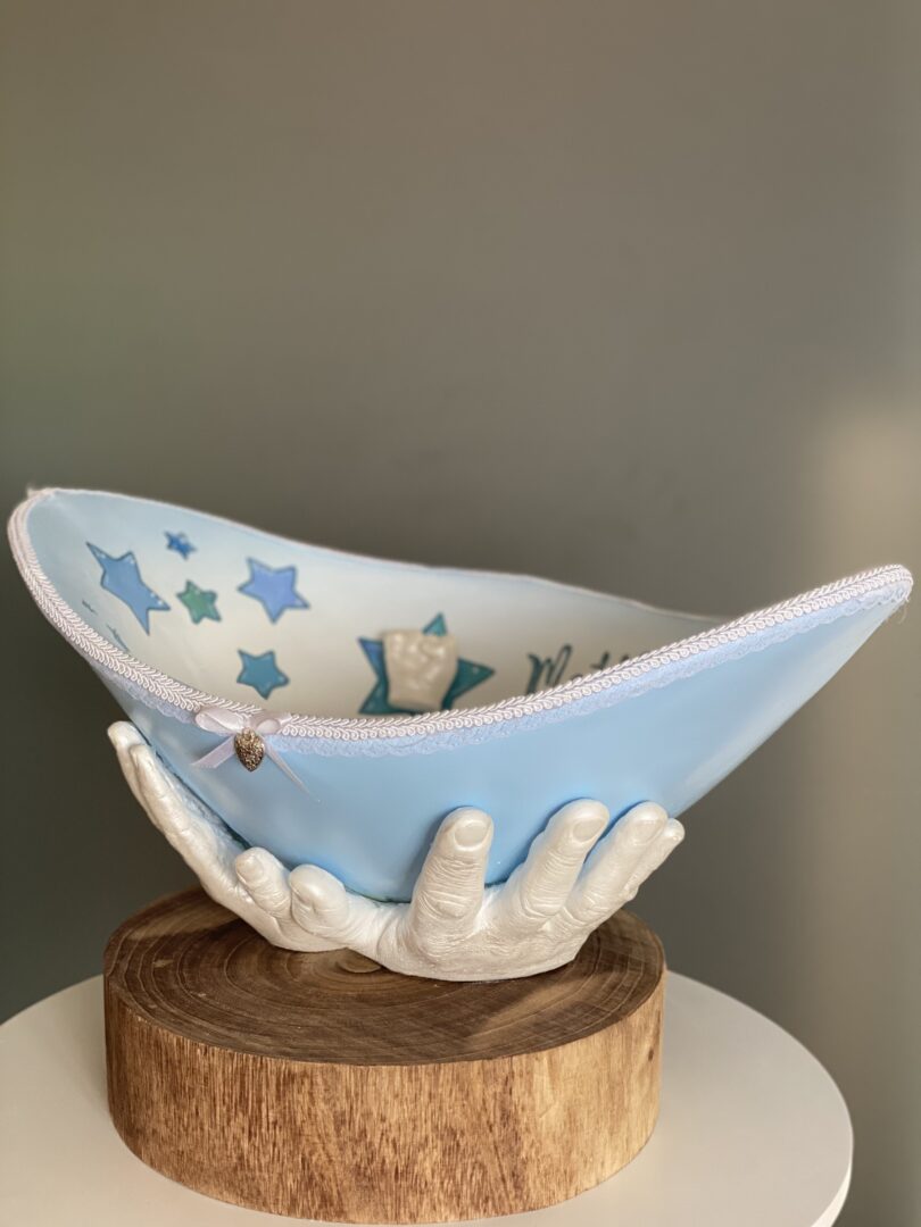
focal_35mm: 52
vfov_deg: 36.8
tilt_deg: -9.7
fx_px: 1845
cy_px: 614
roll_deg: -0.4
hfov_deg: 28.0
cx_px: 460
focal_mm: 6
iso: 125
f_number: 2
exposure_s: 1/122
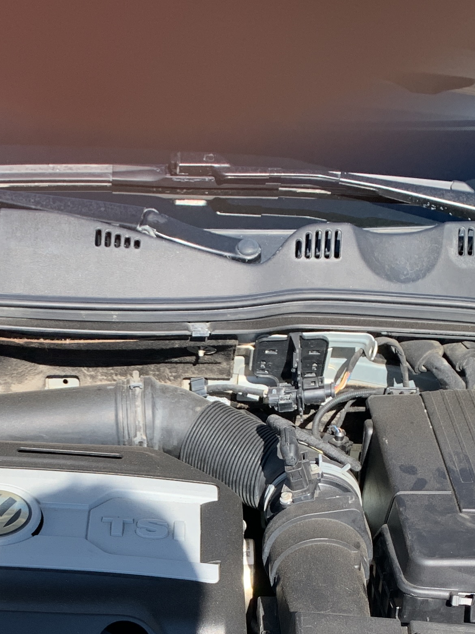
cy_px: 604
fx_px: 1226
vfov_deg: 27.6
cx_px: 117
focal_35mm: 67
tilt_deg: -35.8
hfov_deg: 21.7
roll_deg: -2.2
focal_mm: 4.25
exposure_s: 1/594
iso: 25
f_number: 1.8
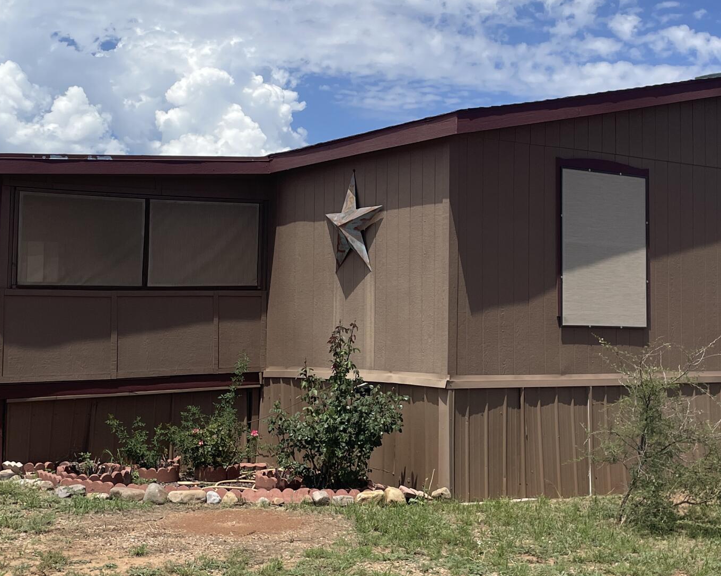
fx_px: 1195
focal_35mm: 56
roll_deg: -0.1
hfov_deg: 33.5
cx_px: 406
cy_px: 281
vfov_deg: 27.1
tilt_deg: +3.3
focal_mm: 4.2
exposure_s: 1/4464
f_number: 1.6
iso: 32
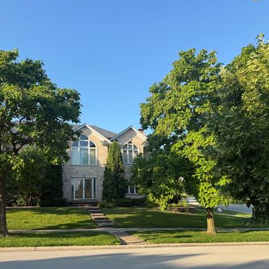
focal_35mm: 29
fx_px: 255
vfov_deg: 55.6
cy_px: 136
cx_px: 97
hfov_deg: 54.8
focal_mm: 6.76
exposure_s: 1/1410
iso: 80
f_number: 1.78
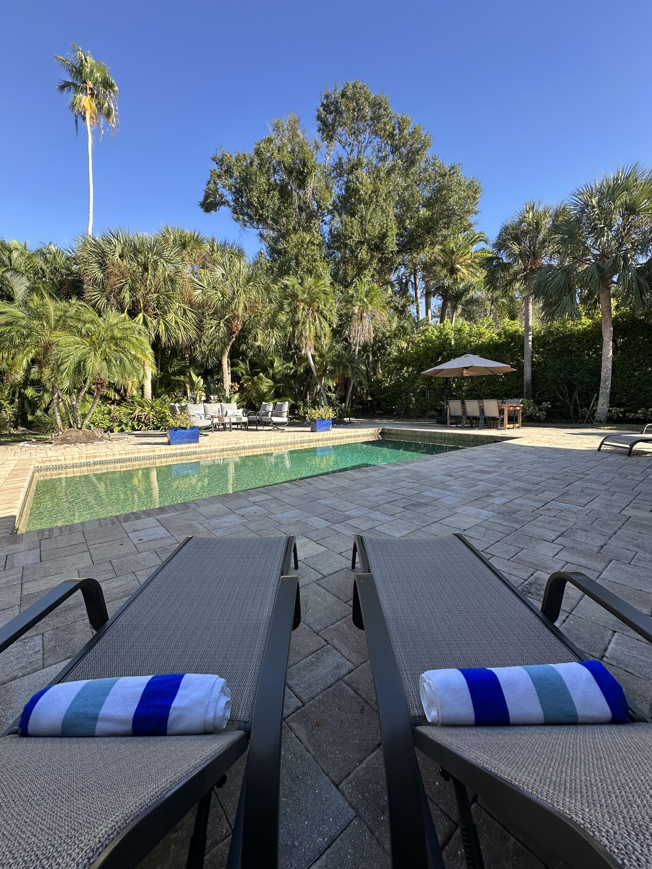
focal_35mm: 14
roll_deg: +0.5
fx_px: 352
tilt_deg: -5.2
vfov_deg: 102.1
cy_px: 434
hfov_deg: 85.7
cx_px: 326
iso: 40
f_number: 2.2
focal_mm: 2.22
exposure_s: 1/312
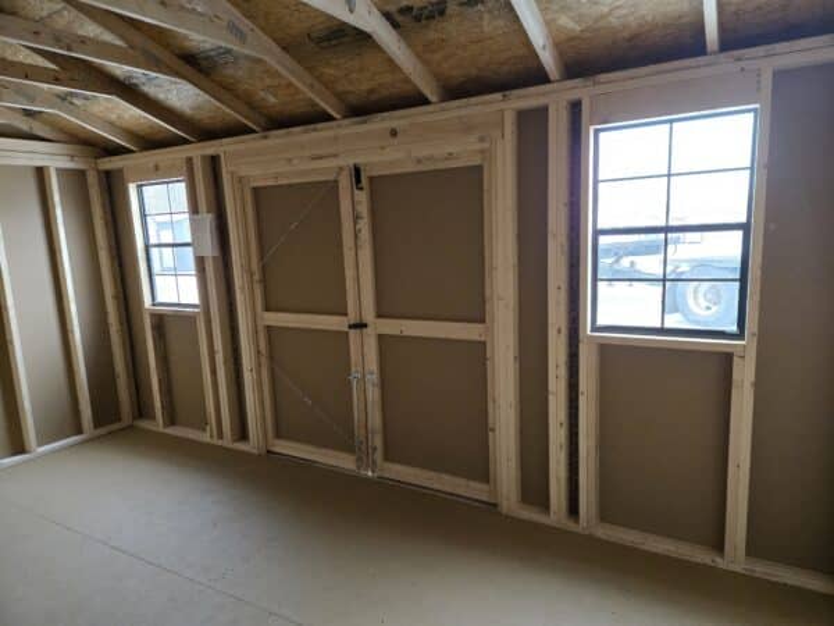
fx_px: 554
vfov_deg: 58.9
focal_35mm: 23
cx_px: 417
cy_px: 313
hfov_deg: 73.9
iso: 640
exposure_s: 1/120
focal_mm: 5.4
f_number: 1.8
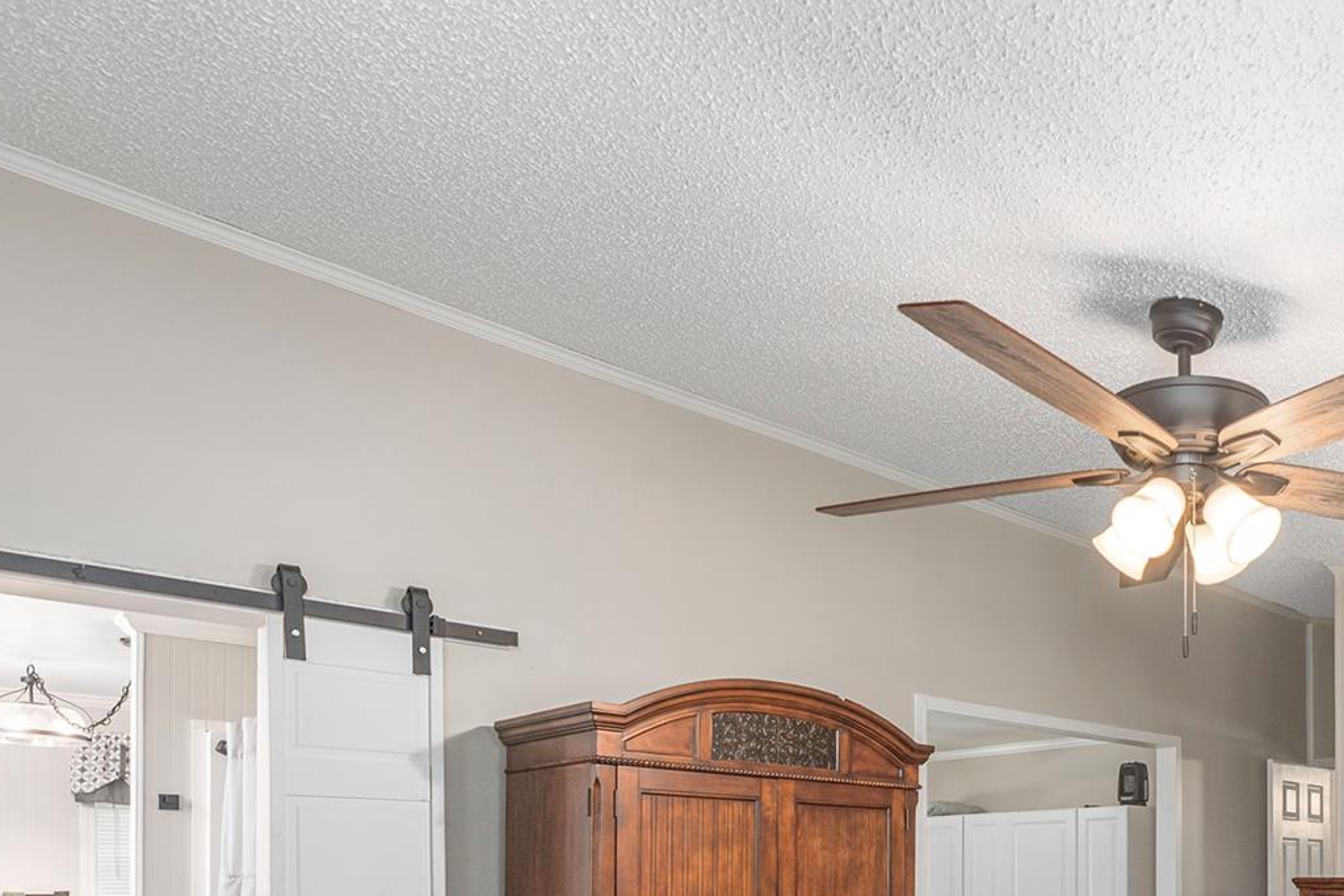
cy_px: 859
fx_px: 1045
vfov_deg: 41.4
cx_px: 1101
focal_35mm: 28
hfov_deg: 59.6
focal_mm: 14
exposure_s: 1/60
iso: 320
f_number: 7.1
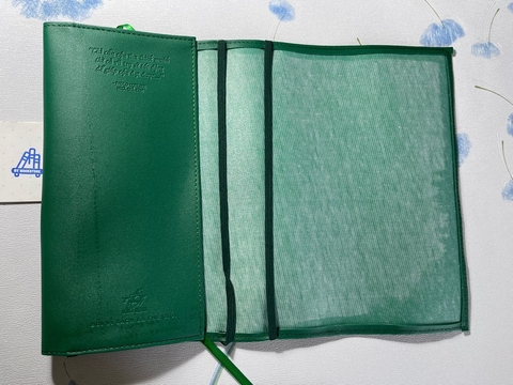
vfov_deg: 53.1
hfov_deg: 67.3
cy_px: 192
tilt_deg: -82.1
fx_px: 385
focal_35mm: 26
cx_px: 256
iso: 64
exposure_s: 1/100
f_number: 1.6
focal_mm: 5.1
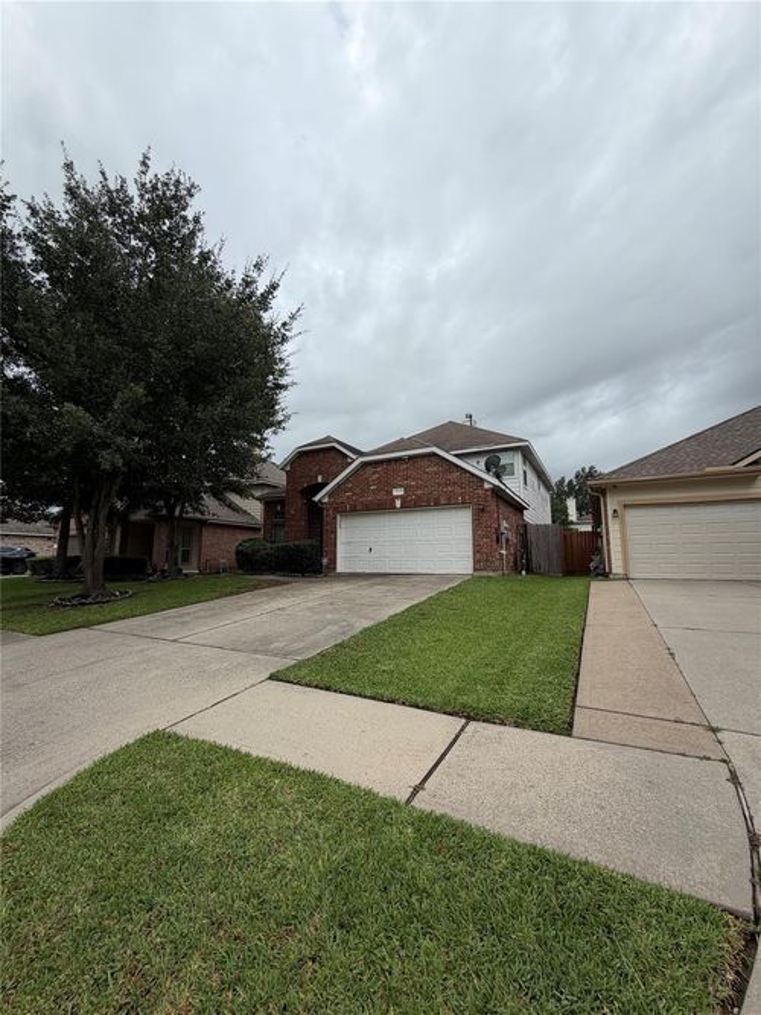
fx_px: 411
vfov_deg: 102.1
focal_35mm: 14
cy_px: 508
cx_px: 380
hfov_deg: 85.7
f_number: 2.2
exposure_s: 1/955
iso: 20
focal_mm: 2.22
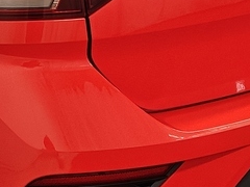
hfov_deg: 11.6
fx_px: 1213
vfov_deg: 8.8
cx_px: -8
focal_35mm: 168
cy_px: 9
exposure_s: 1/100
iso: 100
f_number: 1.8
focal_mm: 5.59
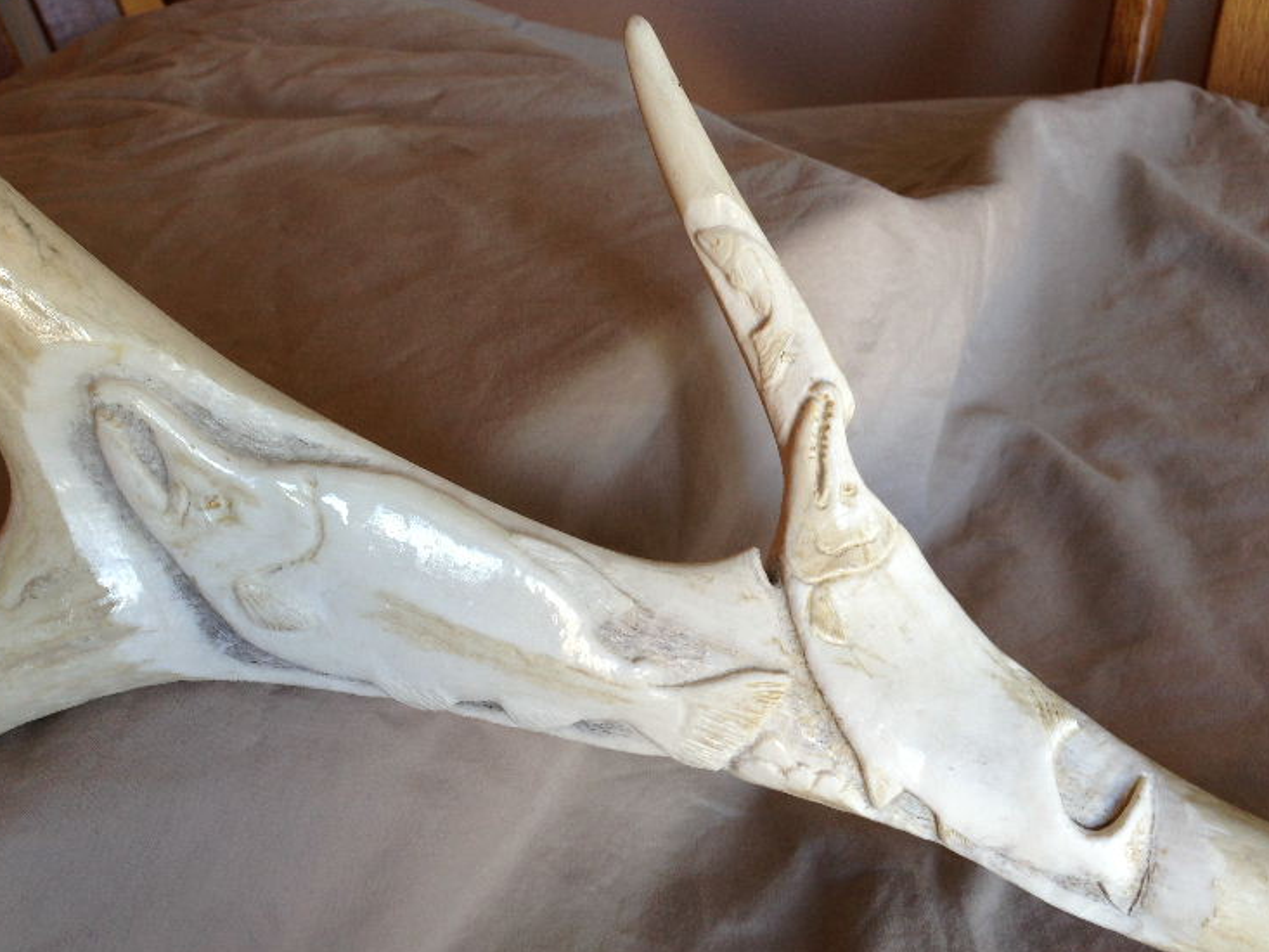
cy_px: 495
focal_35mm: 36
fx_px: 1320
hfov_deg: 51.3
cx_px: 642
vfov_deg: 39.7
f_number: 2.4
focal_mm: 4.13
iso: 50
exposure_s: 1/30
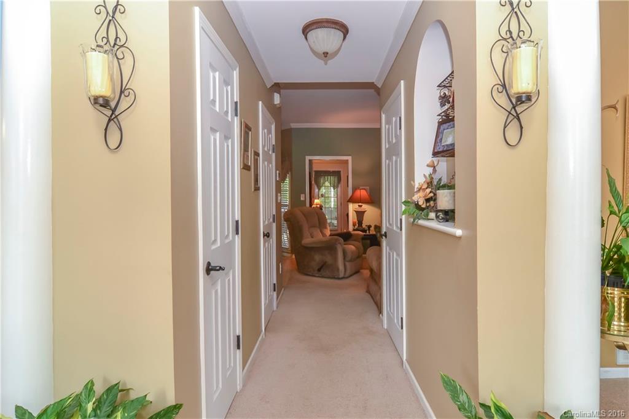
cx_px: 314
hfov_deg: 90.0
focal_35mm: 18
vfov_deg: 67.3
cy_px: 210
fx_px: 314
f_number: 7.1
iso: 400
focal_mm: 12
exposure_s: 1/5
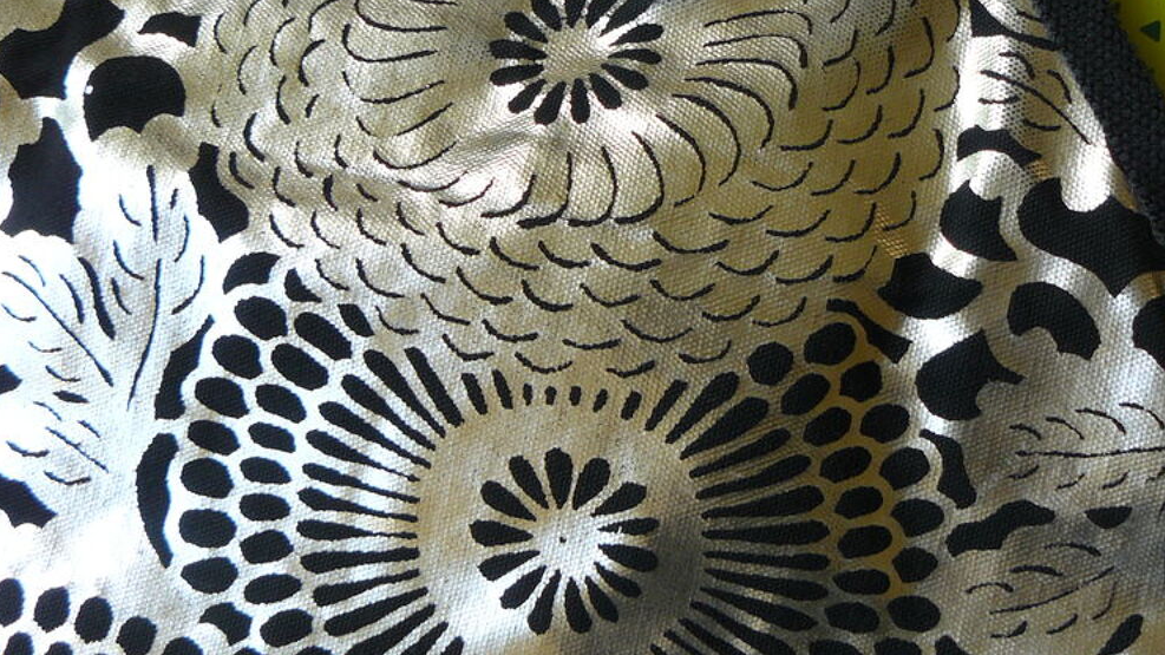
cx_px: 585
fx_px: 1637
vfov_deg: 22.6
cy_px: 252
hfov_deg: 39.2
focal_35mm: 53
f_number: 2.8
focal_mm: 6
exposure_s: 1/125
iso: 100
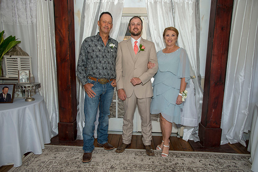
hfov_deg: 78.6
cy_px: 86
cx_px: 129
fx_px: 158
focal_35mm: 22
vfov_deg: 57.2
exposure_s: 1/100
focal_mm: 22
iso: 200
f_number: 3.2
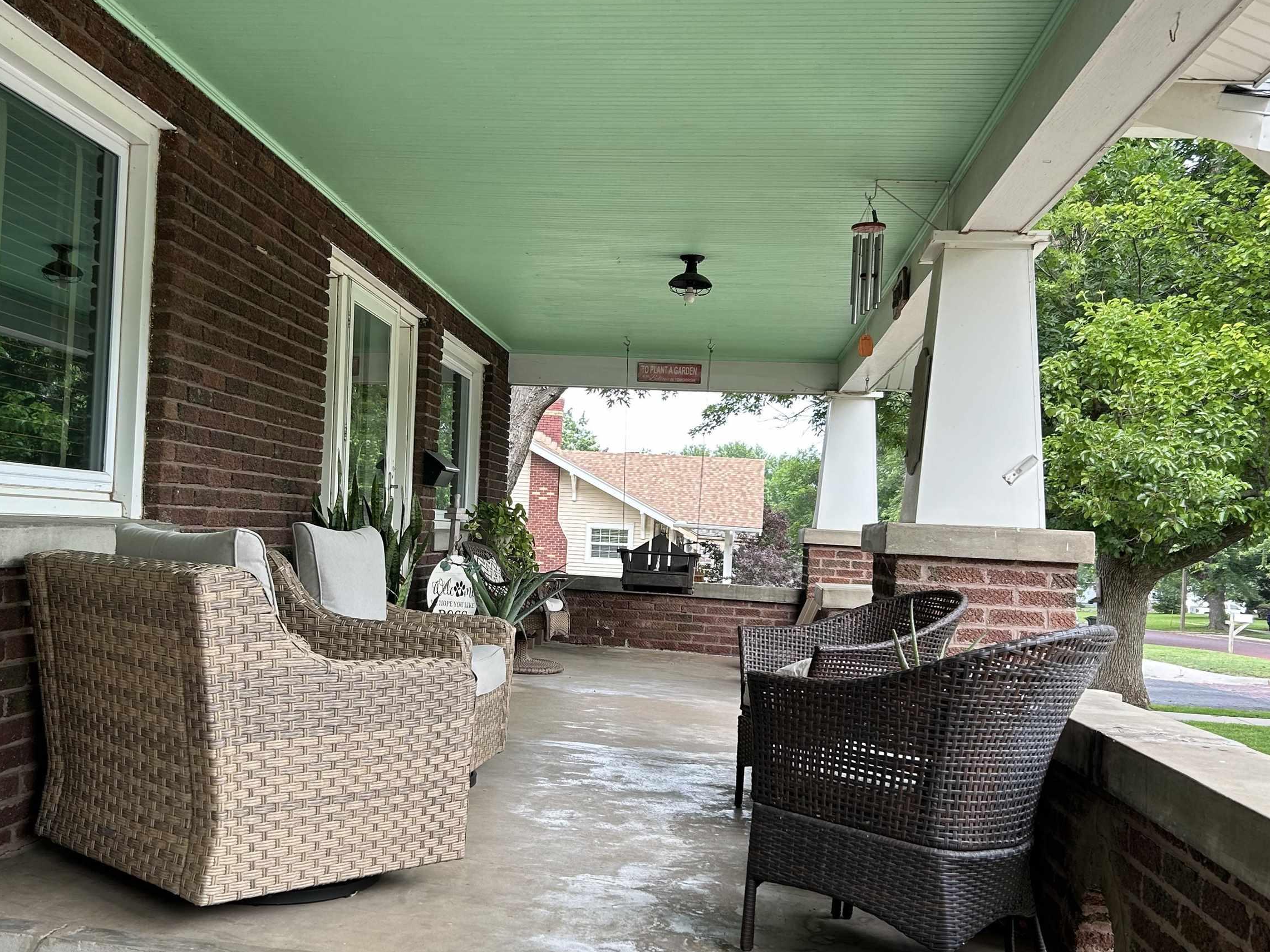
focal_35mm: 35
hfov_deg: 52.4
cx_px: 532
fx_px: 1284
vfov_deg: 40.7
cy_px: 493
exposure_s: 1/150
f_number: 1.5
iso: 32
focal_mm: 5.7
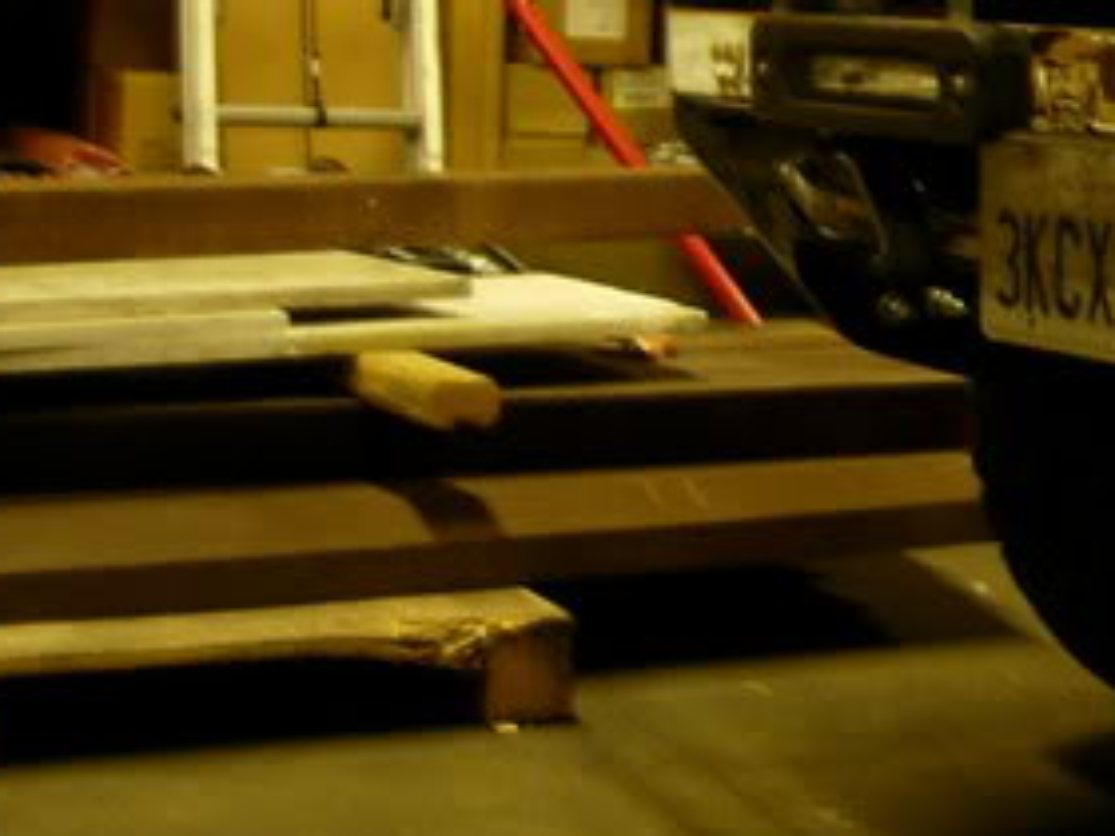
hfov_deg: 21.4
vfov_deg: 16.8
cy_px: 159
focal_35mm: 87
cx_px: 1219
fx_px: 2802
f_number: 2.8
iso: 178
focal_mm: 7.8
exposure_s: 1/4
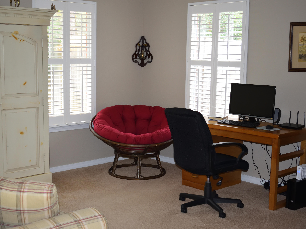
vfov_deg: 28.0
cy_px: 114
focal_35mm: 52
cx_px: 143
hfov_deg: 36.8
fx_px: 460
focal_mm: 32
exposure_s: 1/125
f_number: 5.6
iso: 800
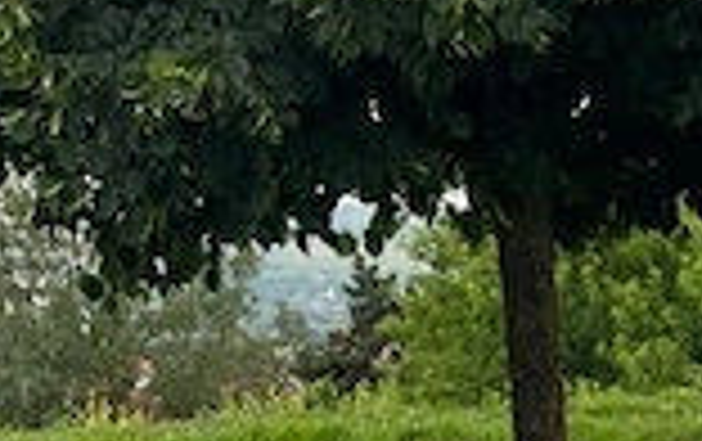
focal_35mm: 141
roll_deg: +3.4
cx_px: 1238
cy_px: 796
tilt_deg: -10.7
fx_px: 2701
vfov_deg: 8.9
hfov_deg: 13.4
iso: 32
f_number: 1.6
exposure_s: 1/146
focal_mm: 5.1
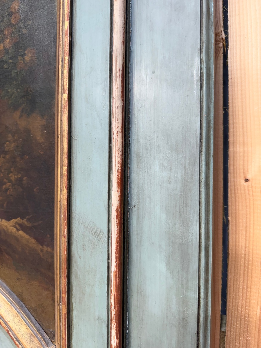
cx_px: 130
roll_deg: -0.6
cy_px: 174
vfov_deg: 71.6
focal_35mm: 24
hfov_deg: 56.8
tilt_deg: -3.2
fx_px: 241
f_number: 1.78
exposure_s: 1/100
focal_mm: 6.76
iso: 100
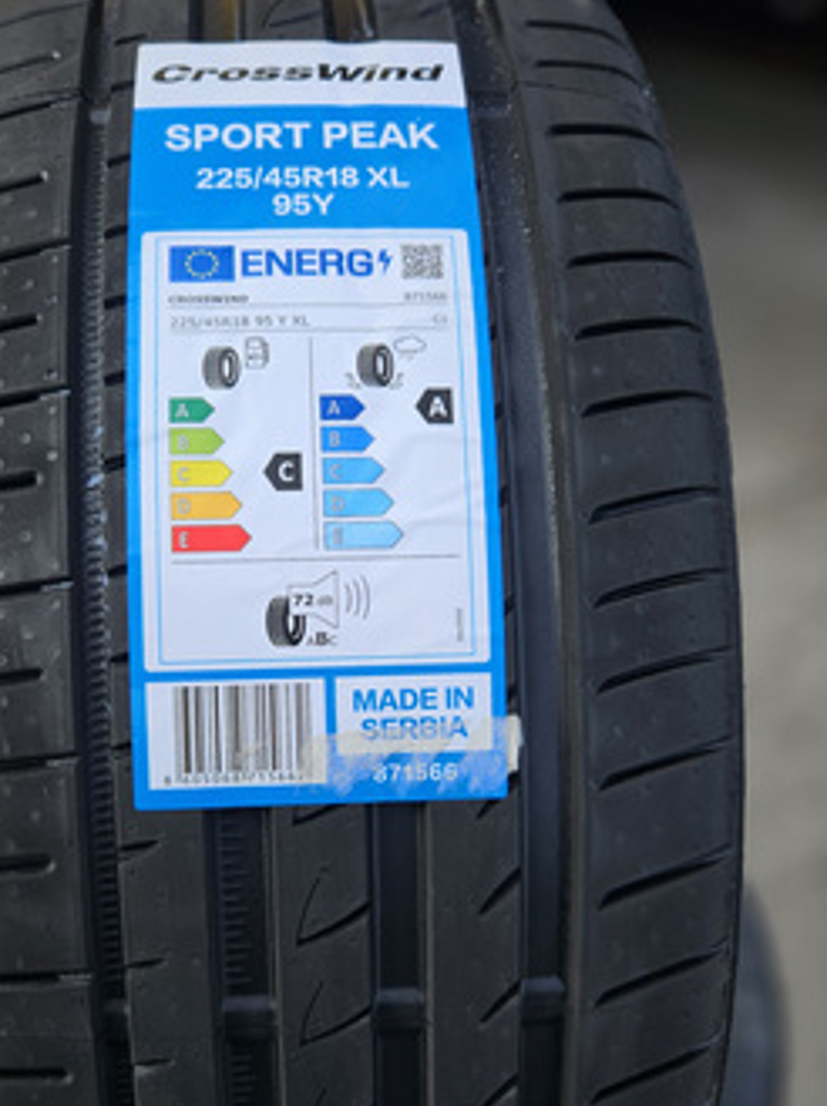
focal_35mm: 35
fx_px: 1117
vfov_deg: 52.2
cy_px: 676
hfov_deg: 40.5
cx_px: 345
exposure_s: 1/744
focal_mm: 5.4
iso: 25
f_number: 1.8
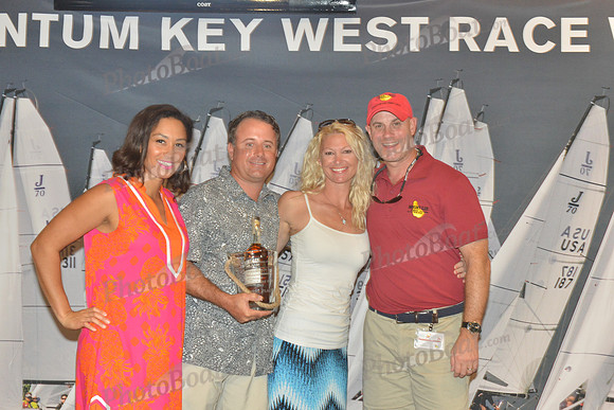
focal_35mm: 62
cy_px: 205
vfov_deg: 21.9
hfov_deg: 32.4
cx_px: 307
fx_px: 1058
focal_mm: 62
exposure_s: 1/15
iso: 3200
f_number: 9
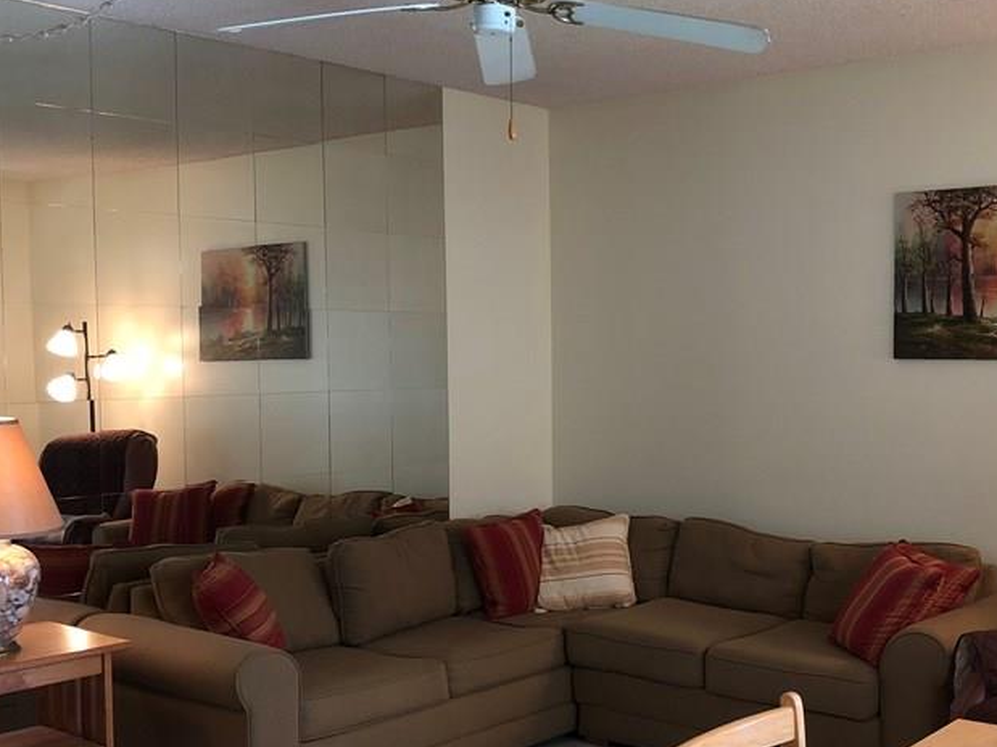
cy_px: 415
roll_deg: +0.7
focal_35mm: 48
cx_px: 654
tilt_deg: -1.9
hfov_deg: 39.3
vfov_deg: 30.2
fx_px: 1382
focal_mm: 3.99
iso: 50
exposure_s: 1/15
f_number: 1.8
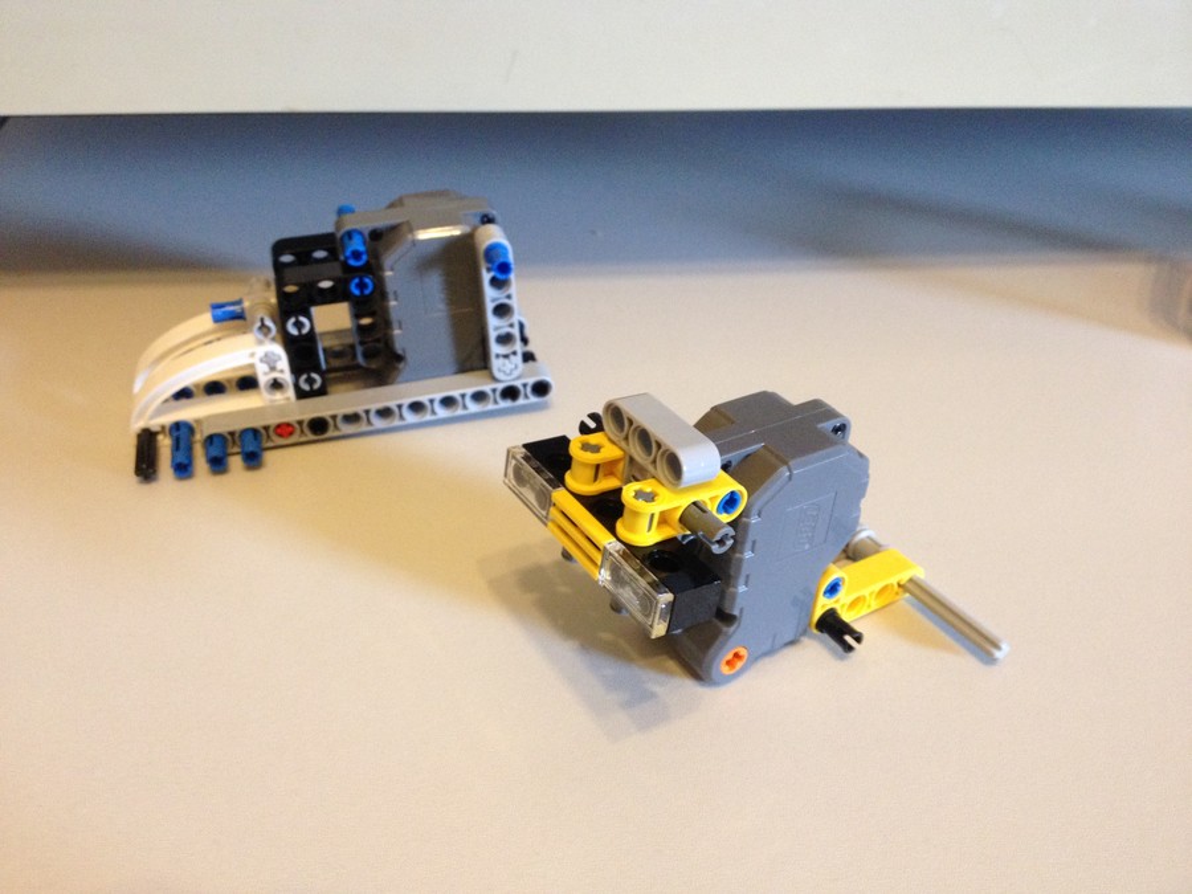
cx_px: 596
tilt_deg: -34.1
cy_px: 447
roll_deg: -0.2
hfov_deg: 52.6
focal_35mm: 35
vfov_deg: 40.7
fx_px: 1205
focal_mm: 4.28
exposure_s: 1/20
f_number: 2.4
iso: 250
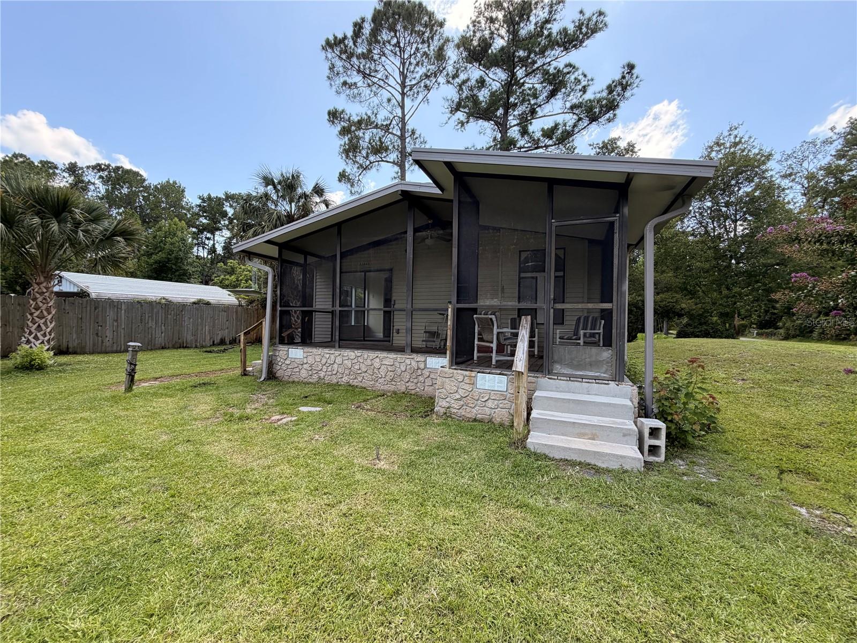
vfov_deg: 85.7
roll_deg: -0.3
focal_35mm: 14
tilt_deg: +0.6
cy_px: 322
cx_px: 428
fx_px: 347
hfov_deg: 102.1
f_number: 2.2
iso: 64
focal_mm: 2.22
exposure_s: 1/502
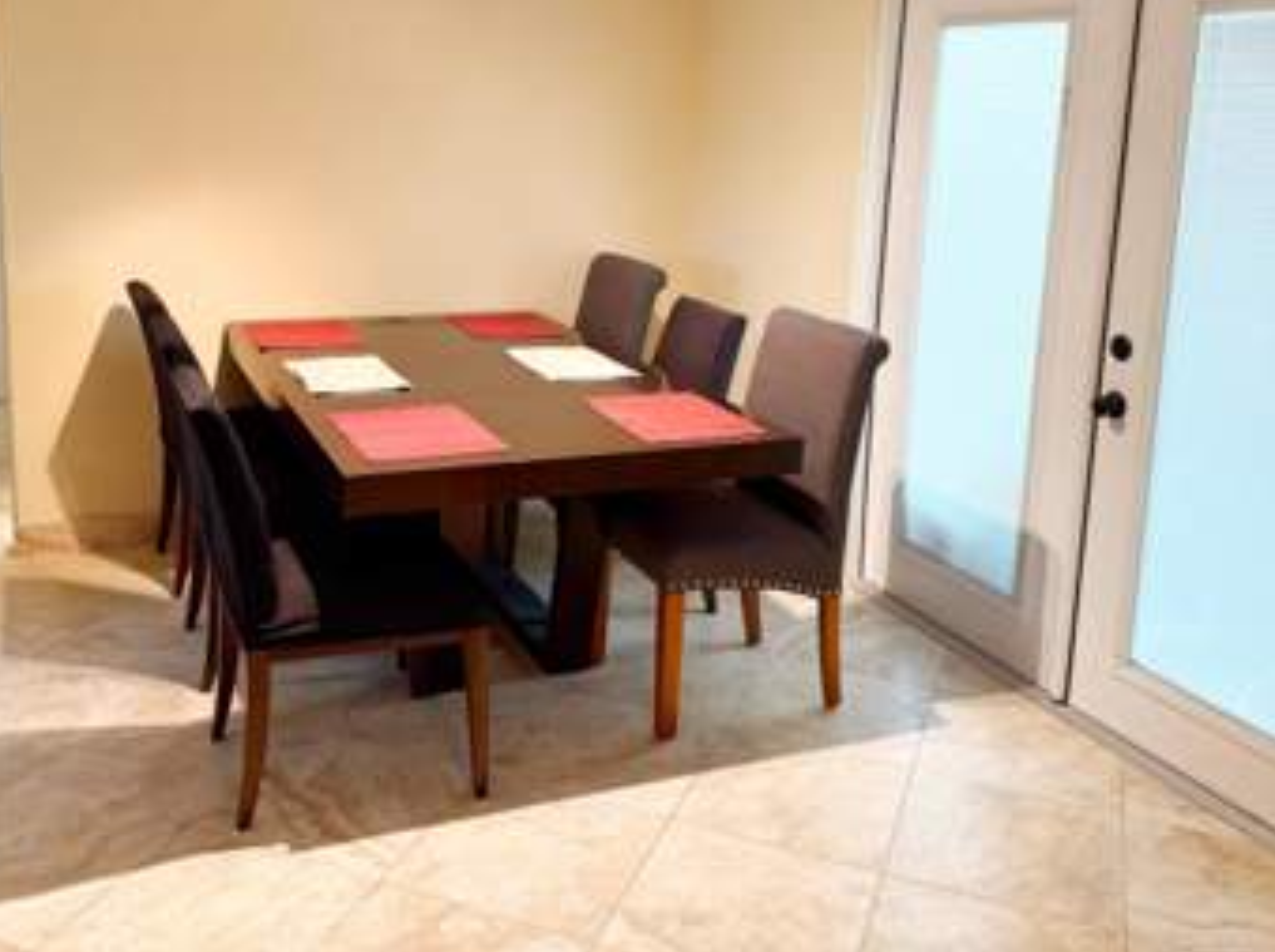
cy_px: 307
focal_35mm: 34
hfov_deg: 53.9
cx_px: 560
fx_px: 1250
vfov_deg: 41.1
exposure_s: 1/120
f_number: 1.78
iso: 200
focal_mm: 6.76
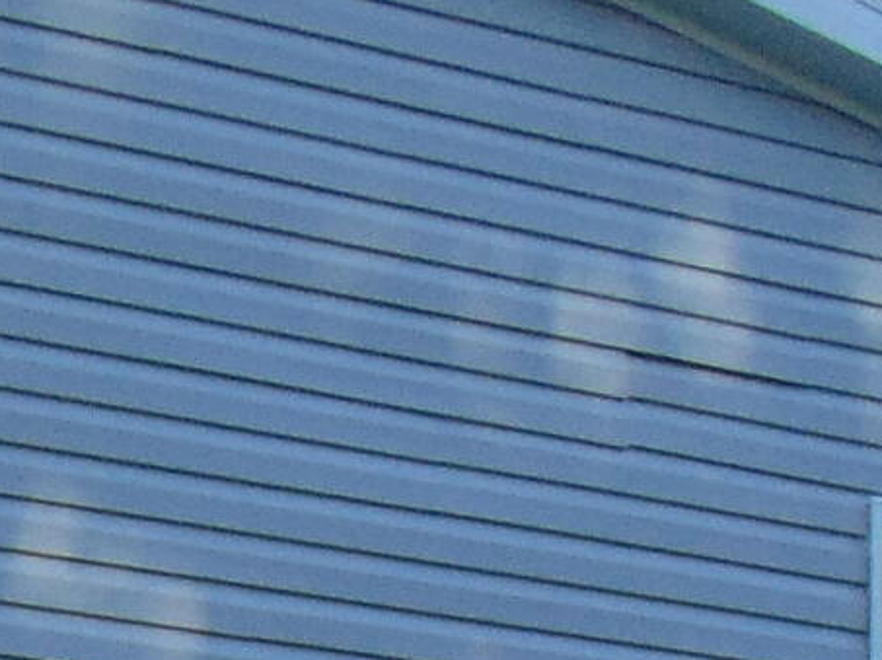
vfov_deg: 6.4
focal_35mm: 232
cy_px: 755
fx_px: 5907
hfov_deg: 7.9
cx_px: -1231
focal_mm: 6.3
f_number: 3.2
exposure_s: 1/250
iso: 80
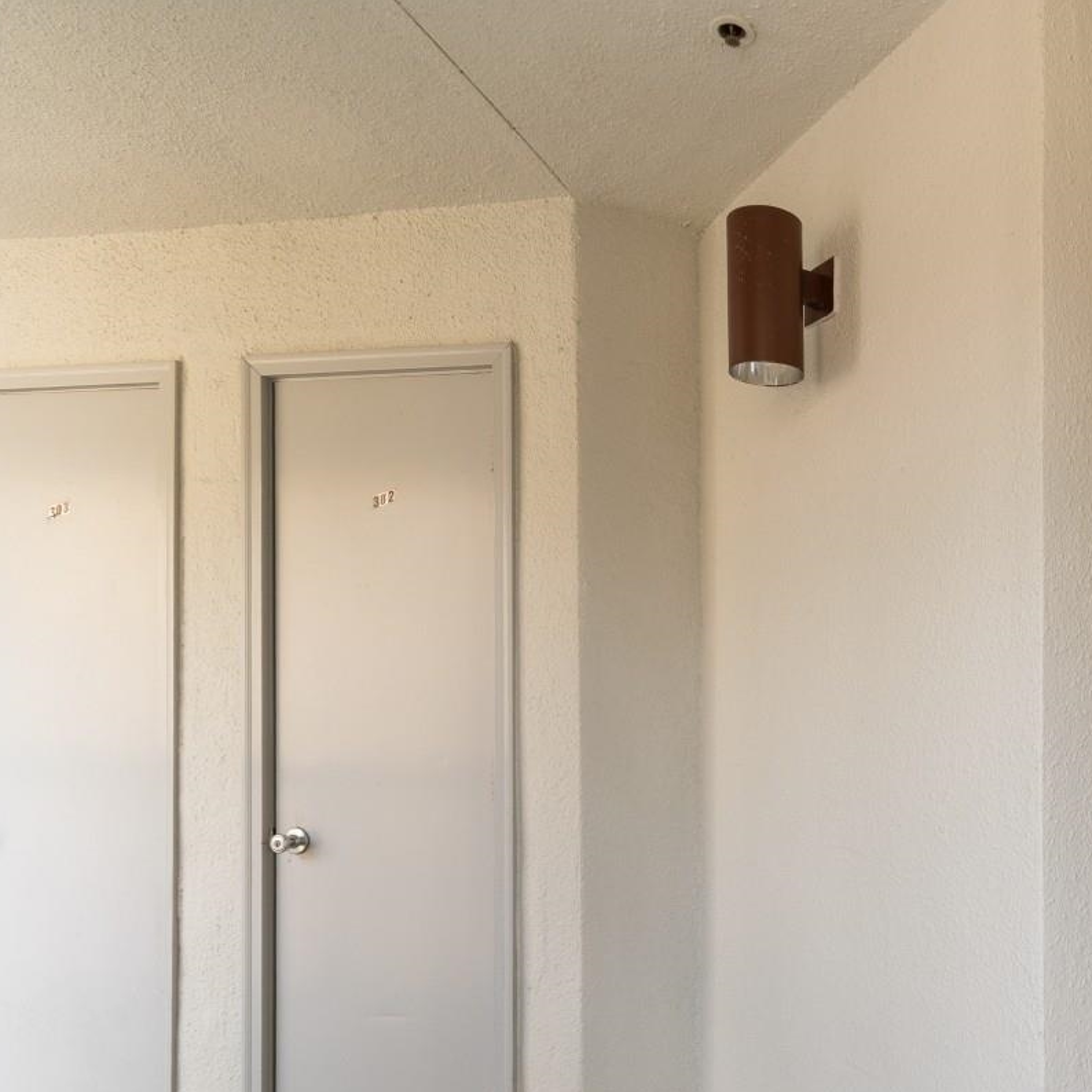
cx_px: 970
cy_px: 729
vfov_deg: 59.5
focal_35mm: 26
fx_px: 928
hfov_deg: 53.8
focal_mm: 10
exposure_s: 1/15
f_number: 4.5
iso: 100
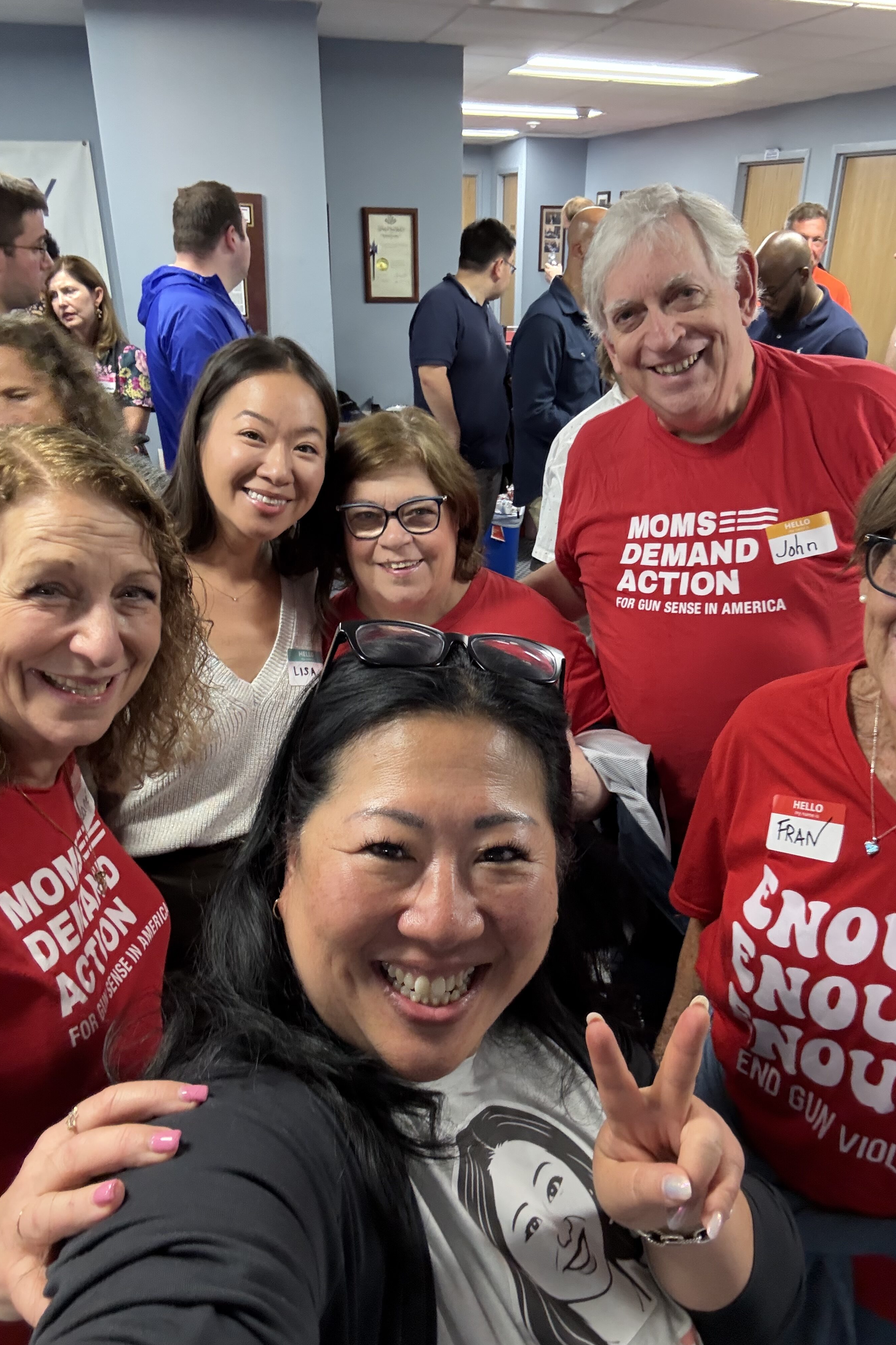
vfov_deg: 73.7
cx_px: 492
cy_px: 673
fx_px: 896
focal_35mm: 24
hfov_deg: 53.0
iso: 200
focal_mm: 2.69
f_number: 1.9
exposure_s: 1/40
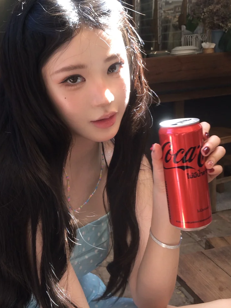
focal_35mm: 43
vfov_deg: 43.8
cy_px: 141
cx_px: 82
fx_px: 383
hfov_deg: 33.4
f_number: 2.2
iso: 32
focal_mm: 4.15
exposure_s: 1/50
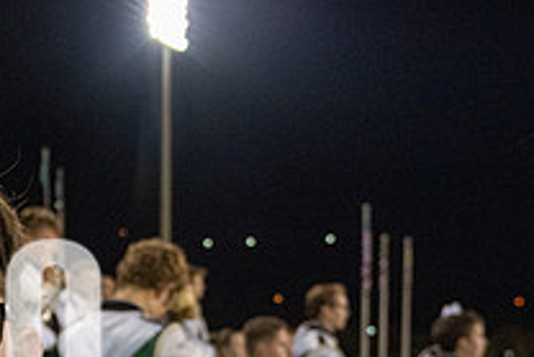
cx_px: -92
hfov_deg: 26.9
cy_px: 361
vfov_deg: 19.7
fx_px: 994
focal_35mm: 67
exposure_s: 1/500
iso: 3200
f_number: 4
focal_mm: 24
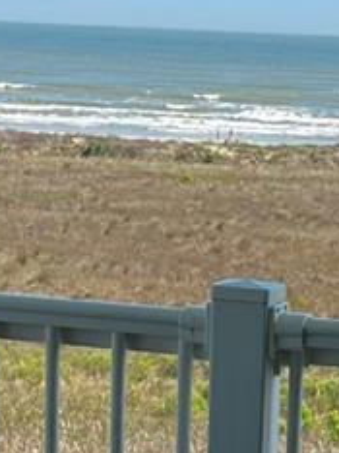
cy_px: 534
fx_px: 2237
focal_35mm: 171
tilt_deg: -12.6
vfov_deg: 11.4
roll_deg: -1.8
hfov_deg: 8.6
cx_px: 318
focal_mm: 5.7
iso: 50
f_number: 1.5
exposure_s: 1/3077
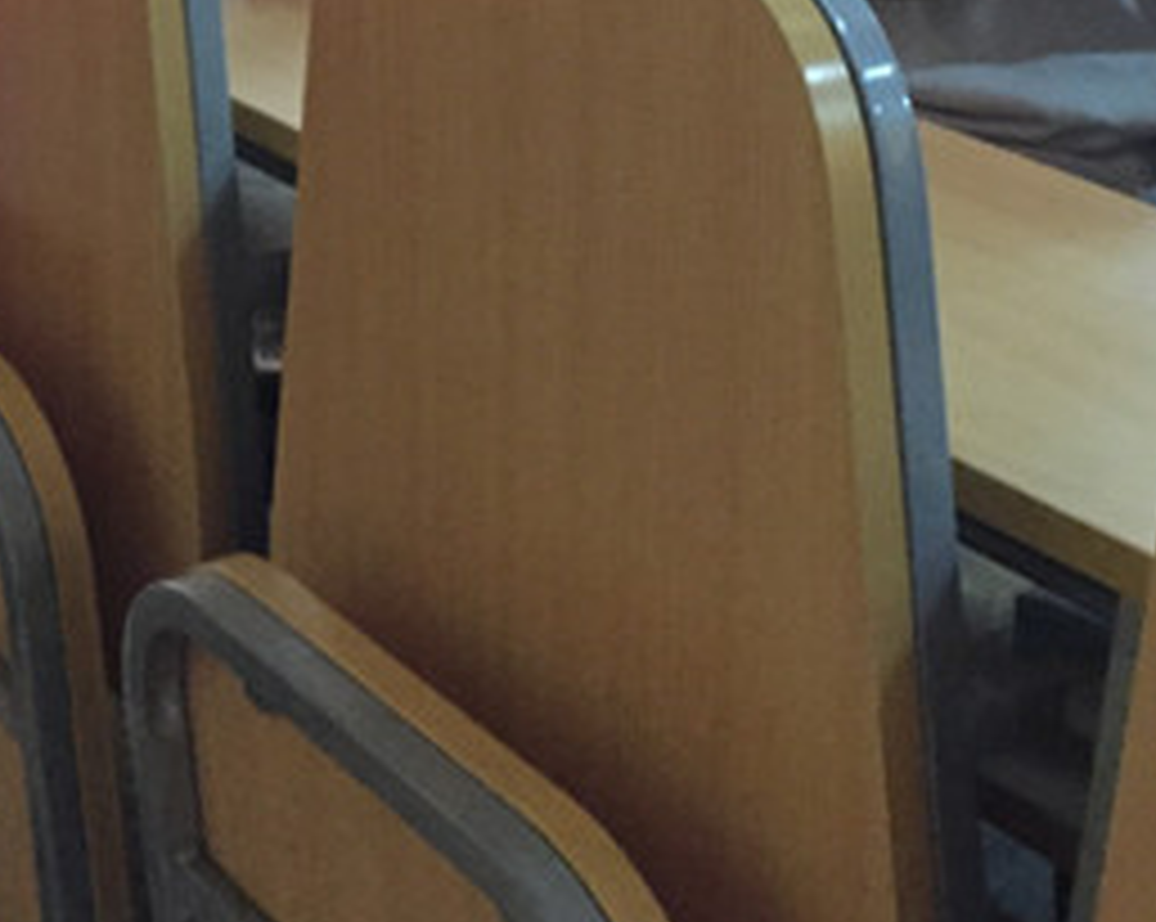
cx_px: 245
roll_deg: +1.1
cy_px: -245
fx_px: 3110
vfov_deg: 16.1
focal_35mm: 91
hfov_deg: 20.8
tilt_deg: -10.0
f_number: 2.2
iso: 400
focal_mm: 4.15
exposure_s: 1/15
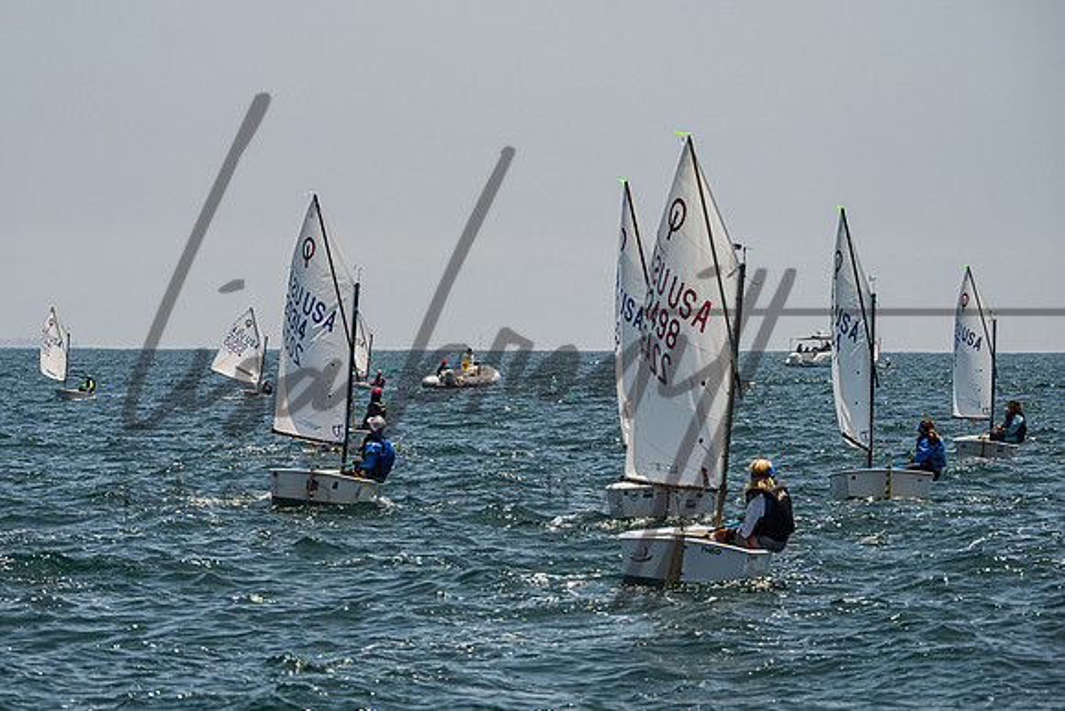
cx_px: 400
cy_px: 304
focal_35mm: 209
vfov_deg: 6.6
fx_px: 6184
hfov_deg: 9.8
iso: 250
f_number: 7.1
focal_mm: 150
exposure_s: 1/2000
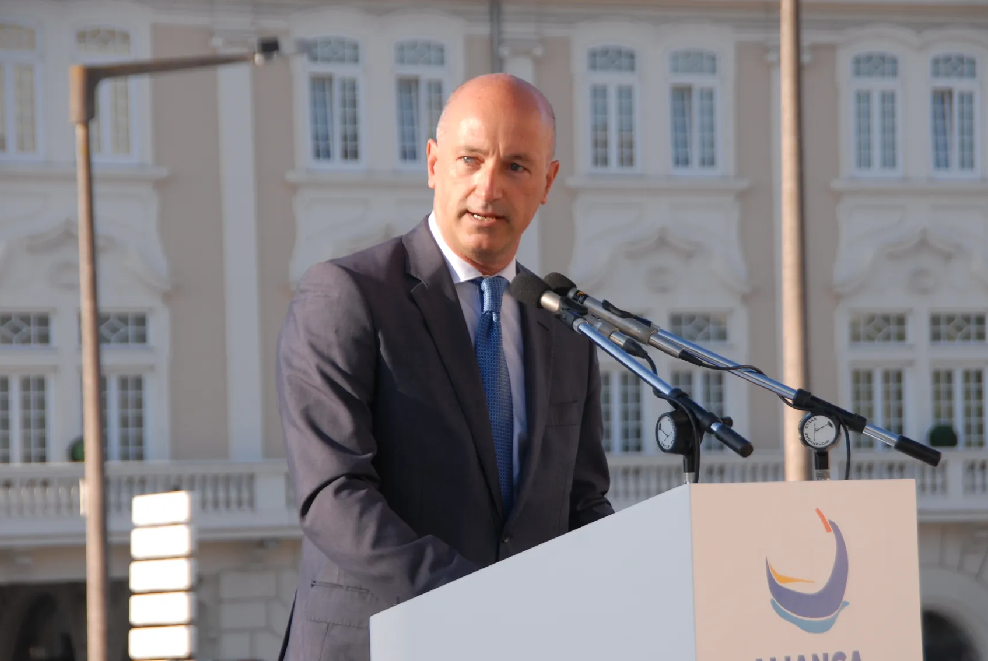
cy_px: 372
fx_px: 5138
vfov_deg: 7.4
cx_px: 529
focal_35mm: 187
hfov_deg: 11.0
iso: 200
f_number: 8
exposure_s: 1/250
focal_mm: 110
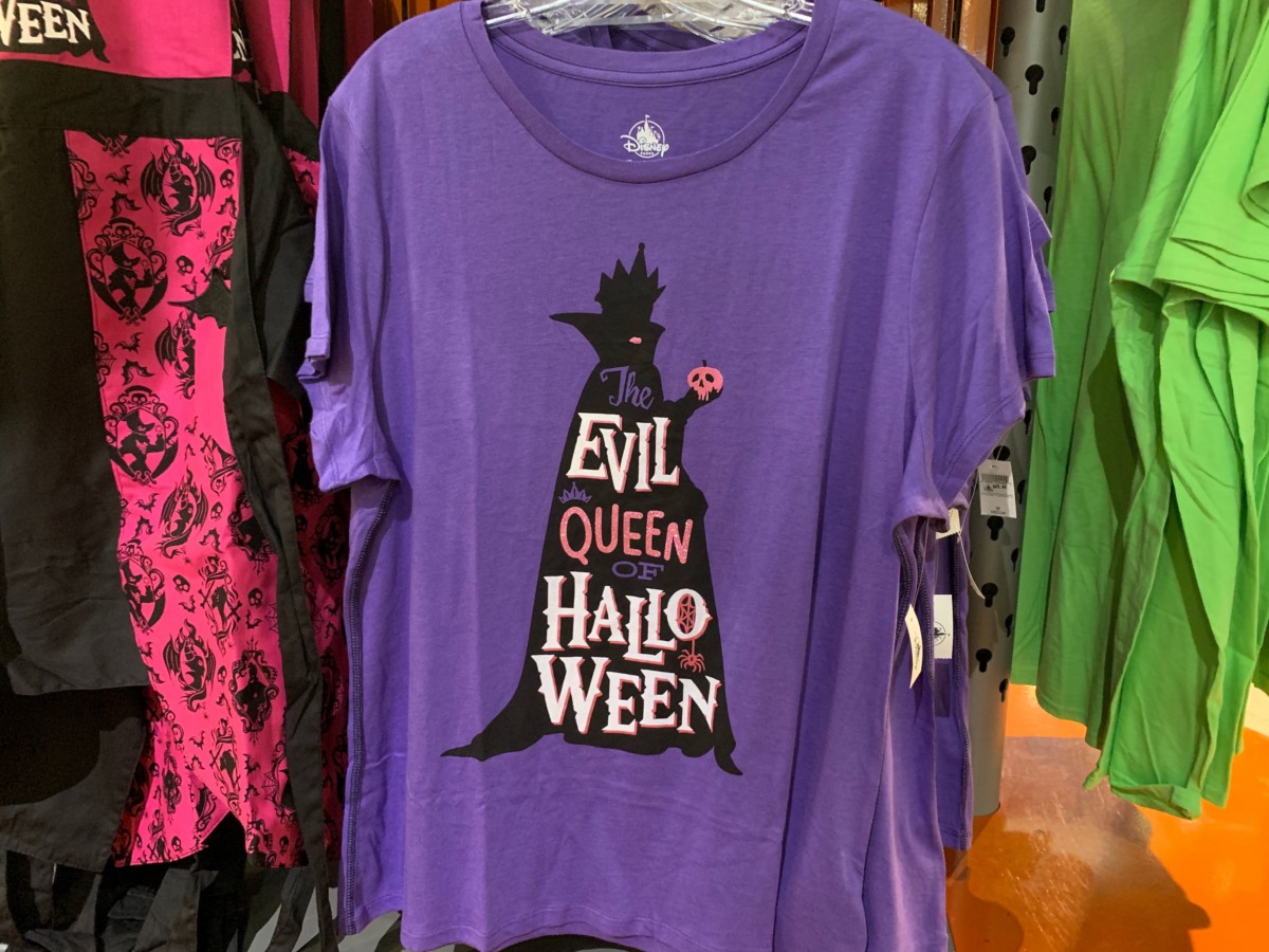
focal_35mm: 26
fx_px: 953
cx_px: 634
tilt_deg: -11.6
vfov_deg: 53.1
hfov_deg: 67.3
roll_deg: -0.4
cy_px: 476
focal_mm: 4.25
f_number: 1.8
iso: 640
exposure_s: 1/30
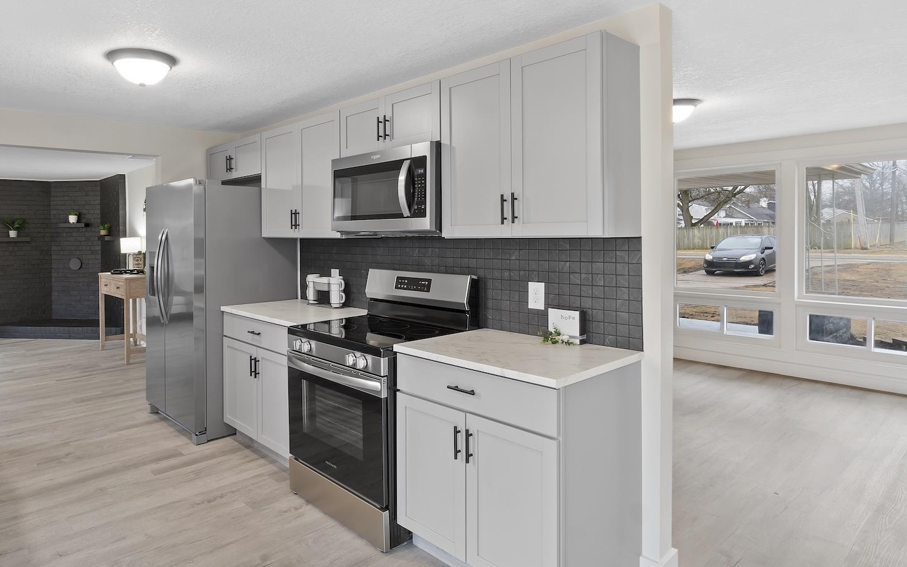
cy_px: 239
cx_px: 340
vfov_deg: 57.0
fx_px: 519
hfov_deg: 80.8
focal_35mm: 21
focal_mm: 10
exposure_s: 1/1.25
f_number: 9
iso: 160
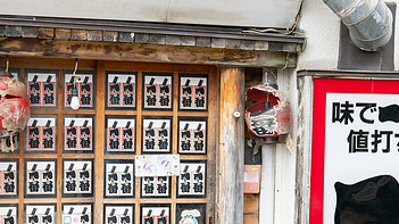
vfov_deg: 16.9
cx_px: 186
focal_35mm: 71
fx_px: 751
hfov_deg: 29.8
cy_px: 151
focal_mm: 41
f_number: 4
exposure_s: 1/400
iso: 500
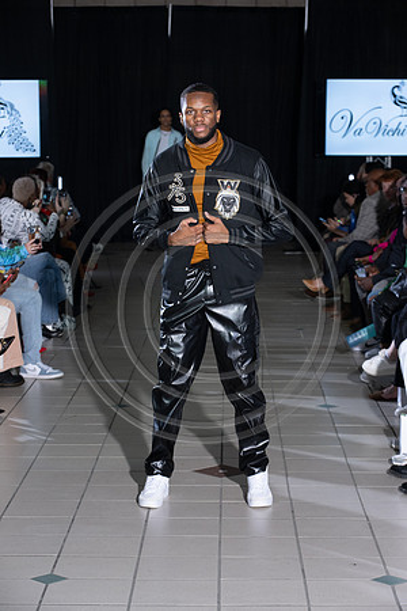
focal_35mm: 95
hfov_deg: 14.4
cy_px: 306
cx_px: 204
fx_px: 1611
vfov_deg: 21.5
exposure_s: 1/160
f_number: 6.3
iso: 1250
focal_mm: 95
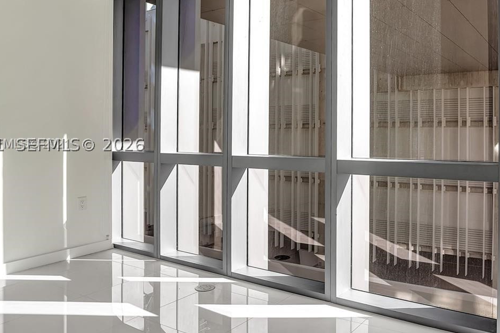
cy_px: 144
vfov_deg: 44.8
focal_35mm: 29
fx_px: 403
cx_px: 330
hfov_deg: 62.2
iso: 100
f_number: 6.7
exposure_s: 1/60
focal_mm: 17
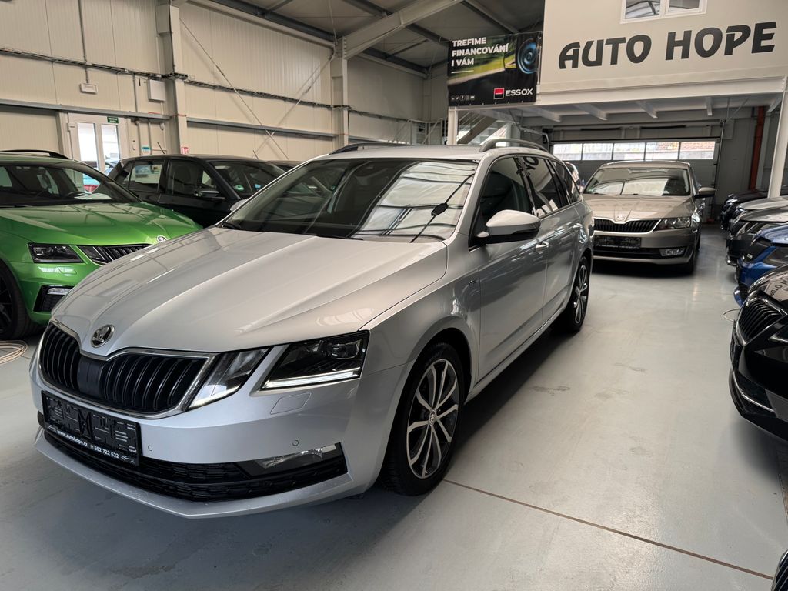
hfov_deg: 71.6
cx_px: 394
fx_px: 546
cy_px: 296
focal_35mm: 24
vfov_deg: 56.8
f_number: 1.78
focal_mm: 6.76
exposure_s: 1/121
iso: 64
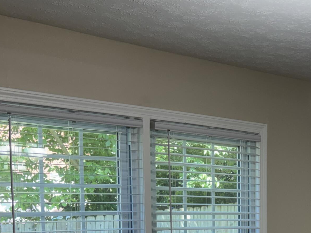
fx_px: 593
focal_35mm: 66
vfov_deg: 21.3
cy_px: 248
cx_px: 300
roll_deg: -0.4
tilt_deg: -4.7
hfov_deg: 27.9
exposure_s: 1/120
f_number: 1.6
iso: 64
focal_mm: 5.96
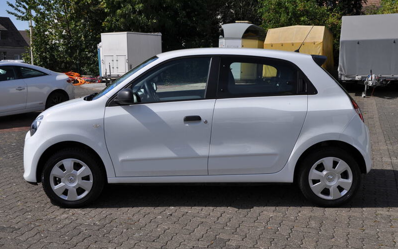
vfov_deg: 28.0
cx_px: 199
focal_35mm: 46
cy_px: 118
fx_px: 499
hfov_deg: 43.5
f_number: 10
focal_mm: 30
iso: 200
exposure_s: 1/400
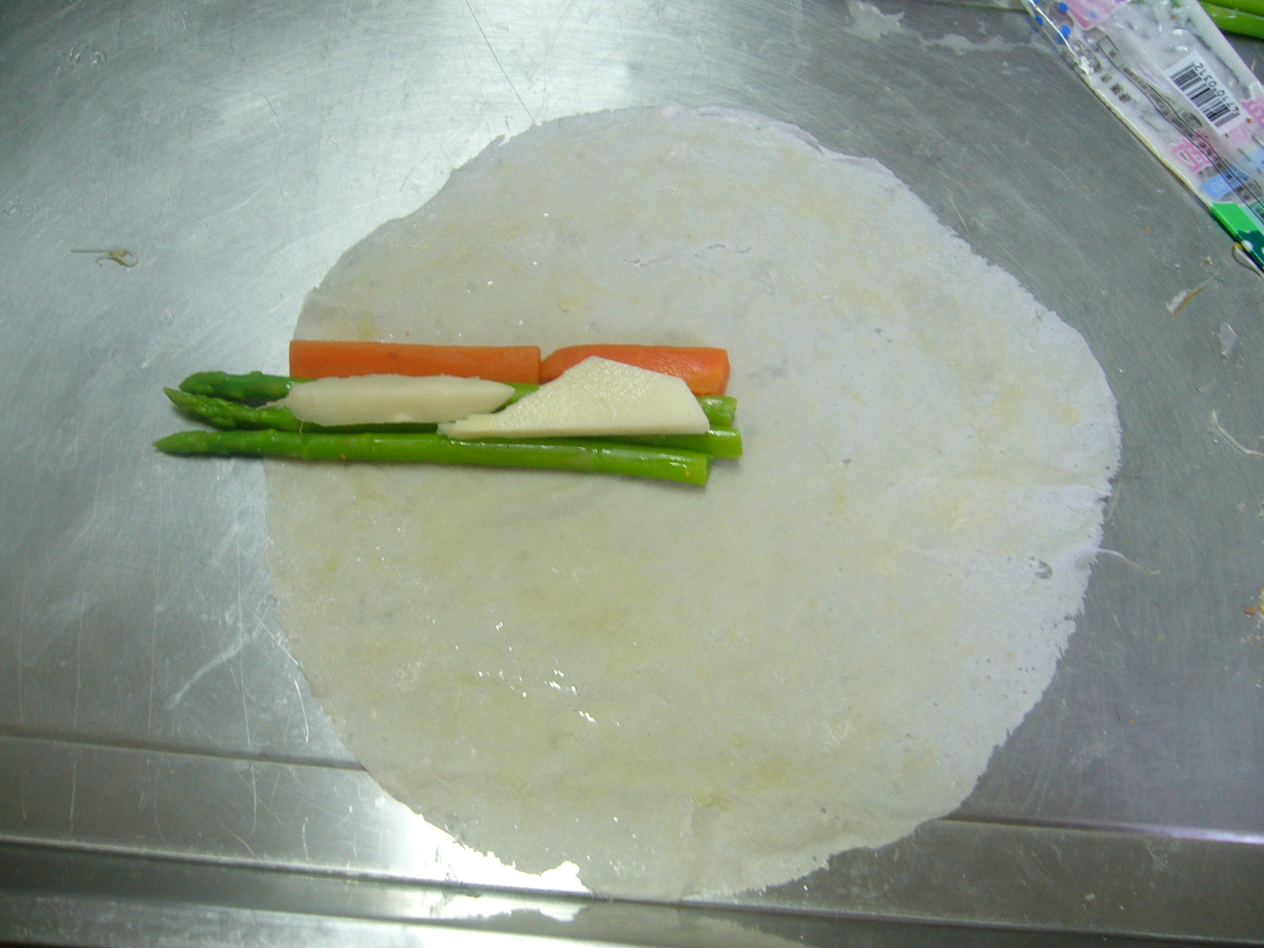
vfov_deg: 40.7
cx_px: 632
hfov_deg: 52.6
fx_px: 1278
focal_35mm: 35
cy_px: 474
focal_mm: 5.8
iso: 100
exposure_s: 1/15
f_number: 2.8
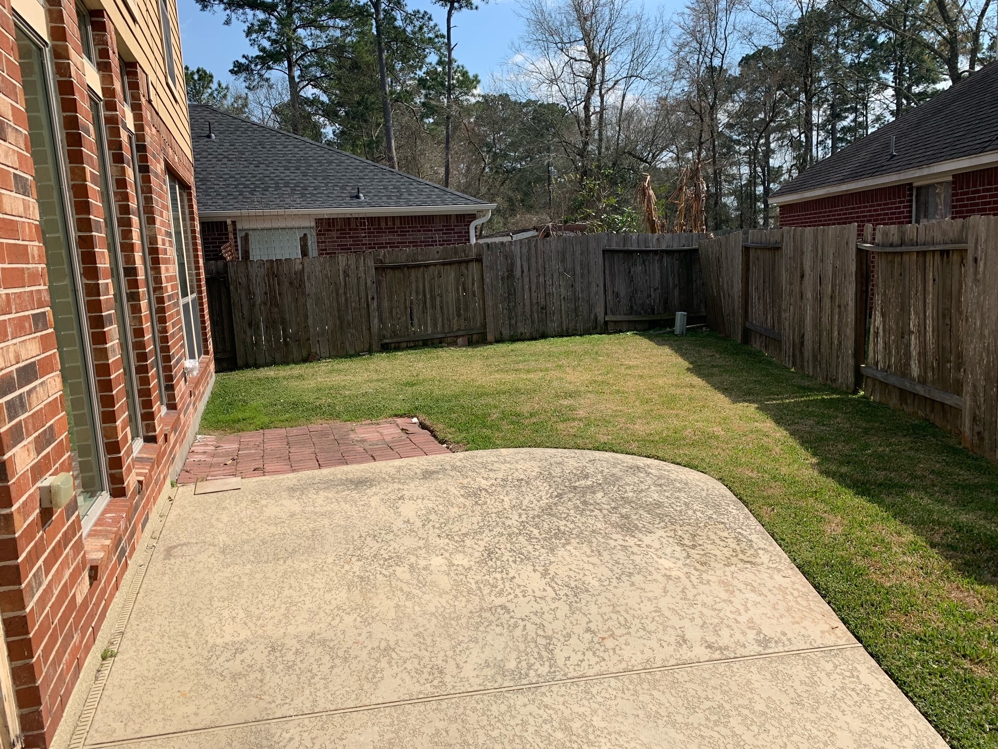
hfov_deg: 67.3
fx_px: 750
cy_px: 374
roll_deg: +3.2
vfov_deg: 53.1
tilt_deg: -10.3
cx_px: 499
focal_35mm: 26
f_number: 1.8
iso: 25
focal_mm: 4.25
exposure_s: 1/2481
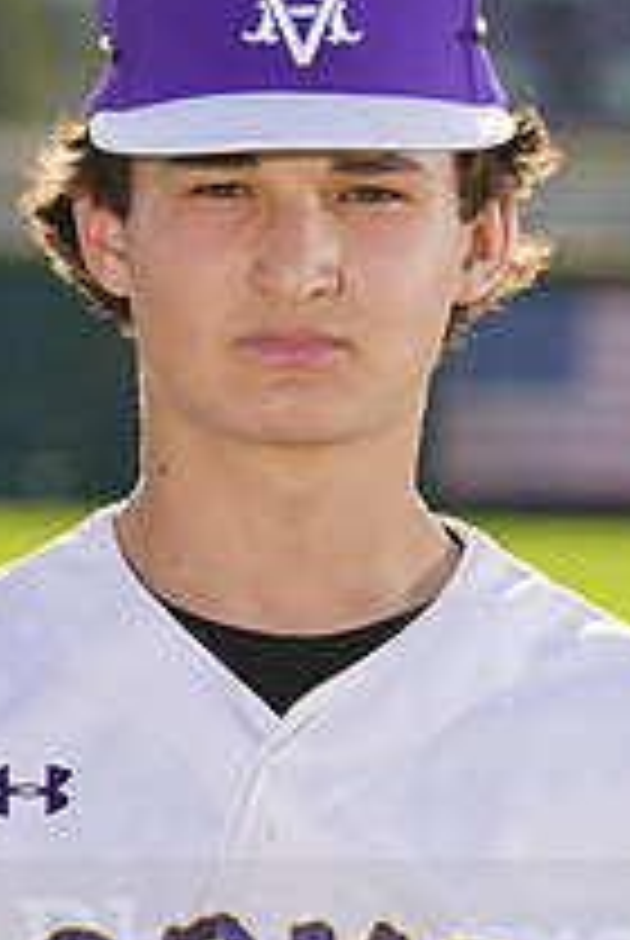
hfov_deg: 2.4
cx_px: 340
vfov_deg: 3.6
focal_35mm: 571
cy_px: 922
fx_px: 14938
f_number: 8
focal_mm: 206
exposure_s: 1/250
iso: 100
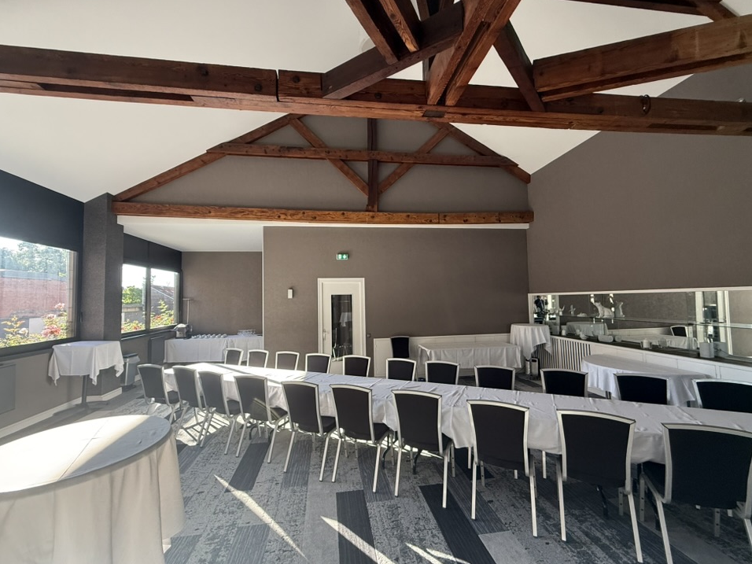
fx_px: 326
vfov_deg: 81.7
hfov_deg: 98.2
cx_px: 375
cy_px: 281
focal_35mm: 15
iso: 250
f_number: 2.2
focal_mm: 2.22
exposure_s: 1/99
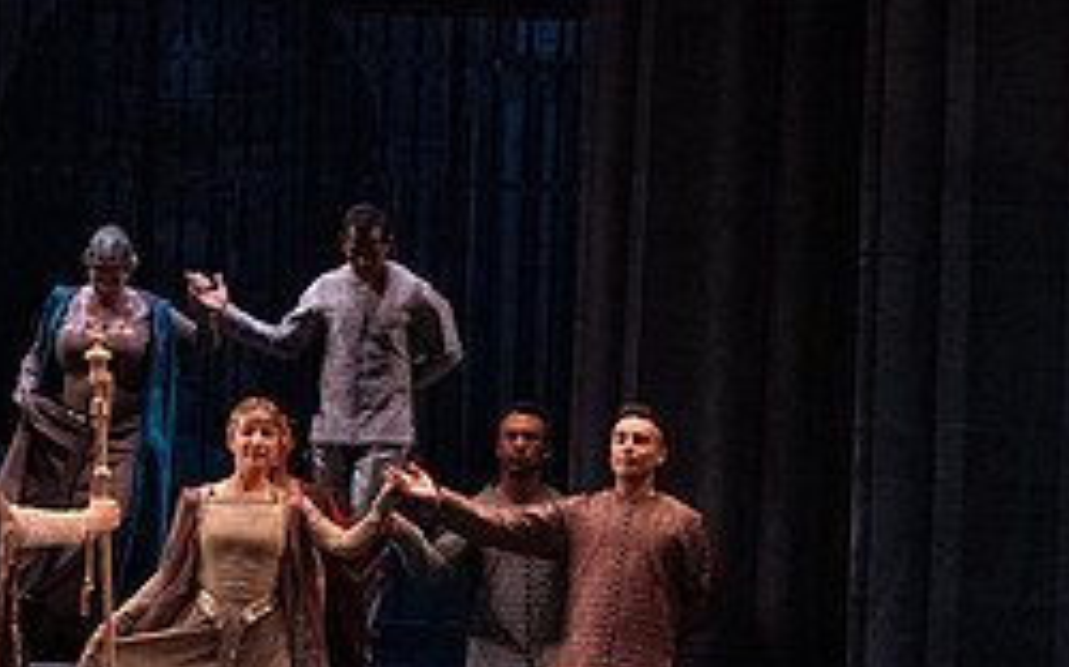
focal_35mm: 286
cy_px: 378
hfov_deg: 7.3
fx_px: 8328
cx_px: 17
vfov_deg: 4.6
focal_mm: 121
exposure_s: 1/320
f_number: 9
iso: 20000
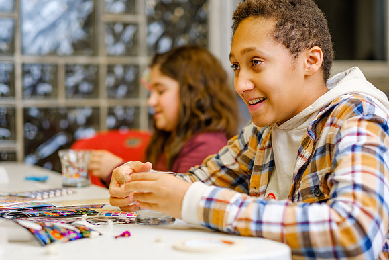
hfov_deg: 24.2
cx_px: 194
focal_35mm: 84
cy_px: 130
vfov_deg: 16.3
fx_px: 908
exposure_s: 1/125
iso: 400
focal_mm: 56
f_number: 1.6
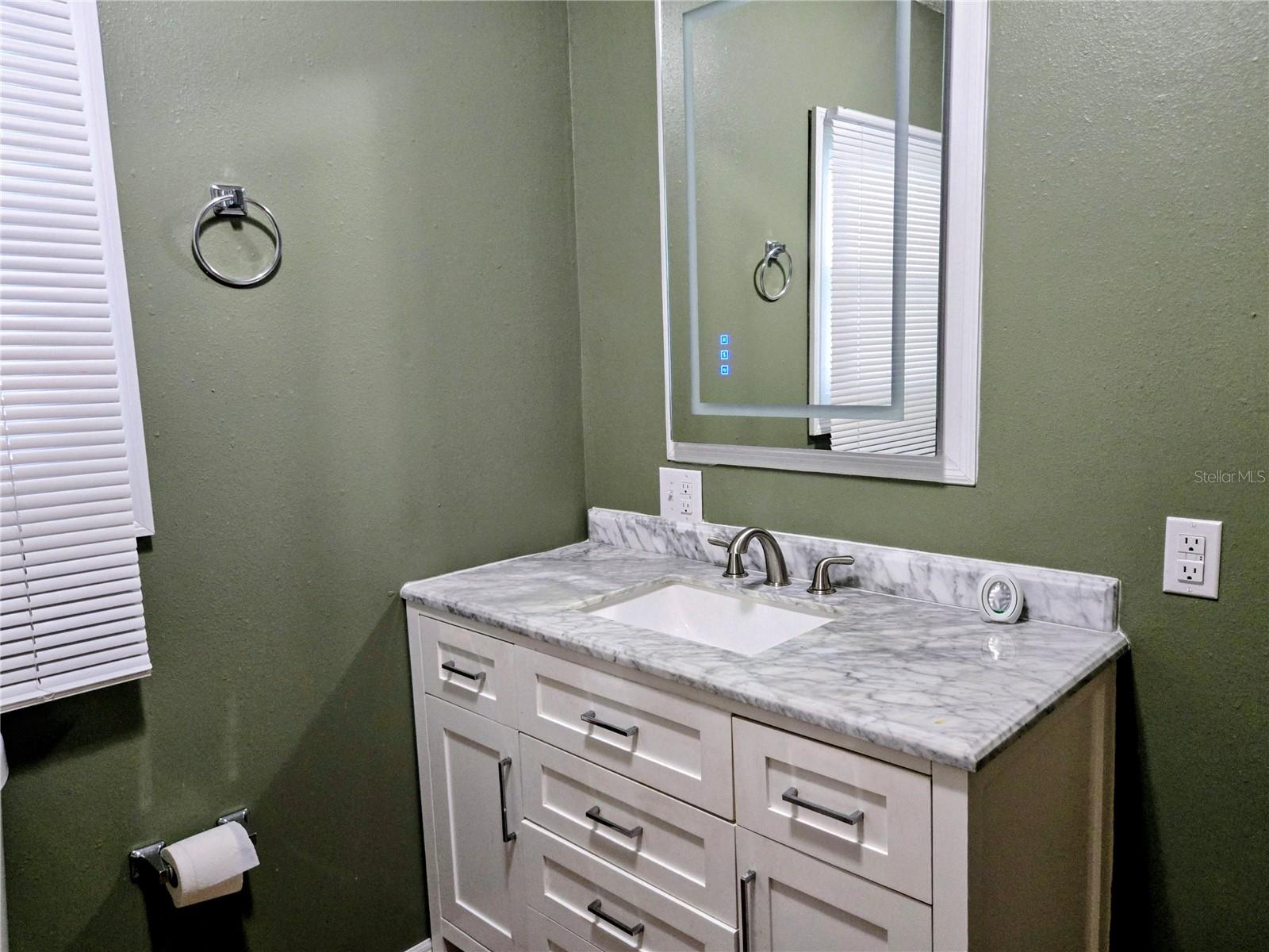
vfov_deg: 58.9
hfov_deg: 73.9
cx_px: 634
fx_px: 843
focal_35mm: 23
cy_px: 476
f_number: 1.8
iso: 640
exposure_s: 1/120
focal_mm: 5.4
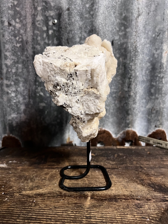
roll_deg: +0.6
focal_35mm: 26
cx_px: 84
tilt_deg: -9.2
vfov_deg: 67.3
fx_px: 168
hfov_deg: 53.1
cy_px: 112
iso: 400
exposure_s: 1/33
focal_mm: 5.7
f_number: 1.5
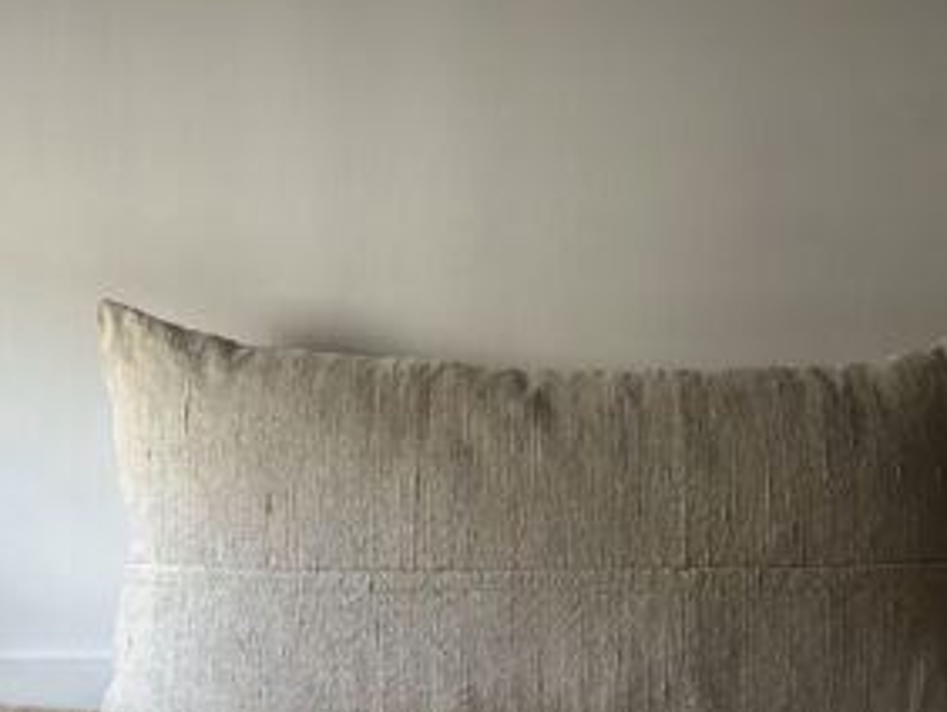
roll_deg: -0.3
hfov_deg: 28.5
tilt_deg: -4.2
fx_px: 1862
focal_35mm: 68
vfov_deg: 21.6
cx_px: 554
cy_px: 380
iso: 320
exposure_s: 1/60
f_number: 1.78
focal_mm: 6.86
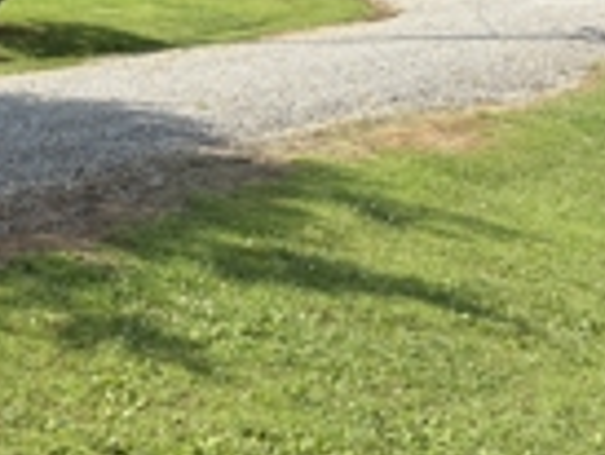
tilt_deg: -1.2
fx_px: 1329
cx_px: -110
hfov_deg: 23.5
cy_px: 110
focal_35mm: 76
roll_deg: -1.2
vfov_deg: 19.3
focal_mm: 5.96
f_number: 1.6
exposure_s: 1/2747
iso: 64
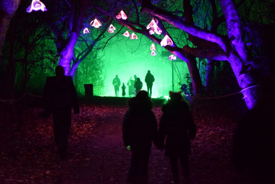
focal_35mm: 52
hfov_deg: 37.9
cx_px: 138
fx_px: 401
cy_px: 92
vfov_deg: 25.8
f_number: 2
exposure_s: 1/15
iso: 3200
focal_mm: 35
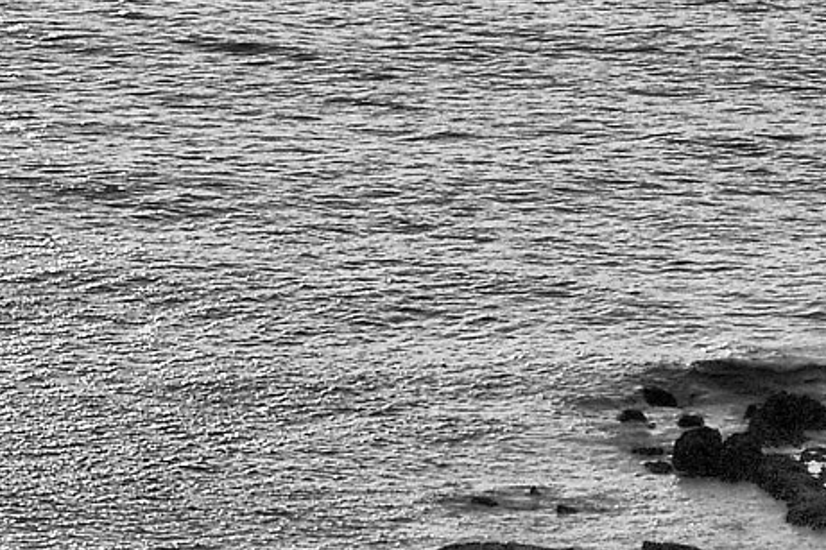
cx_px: -254
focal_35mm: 542
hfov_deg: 3.8
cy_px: 170
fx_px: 12431
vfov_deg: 2.5
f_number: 5
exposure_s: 1/640
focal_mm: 38.7
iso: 50
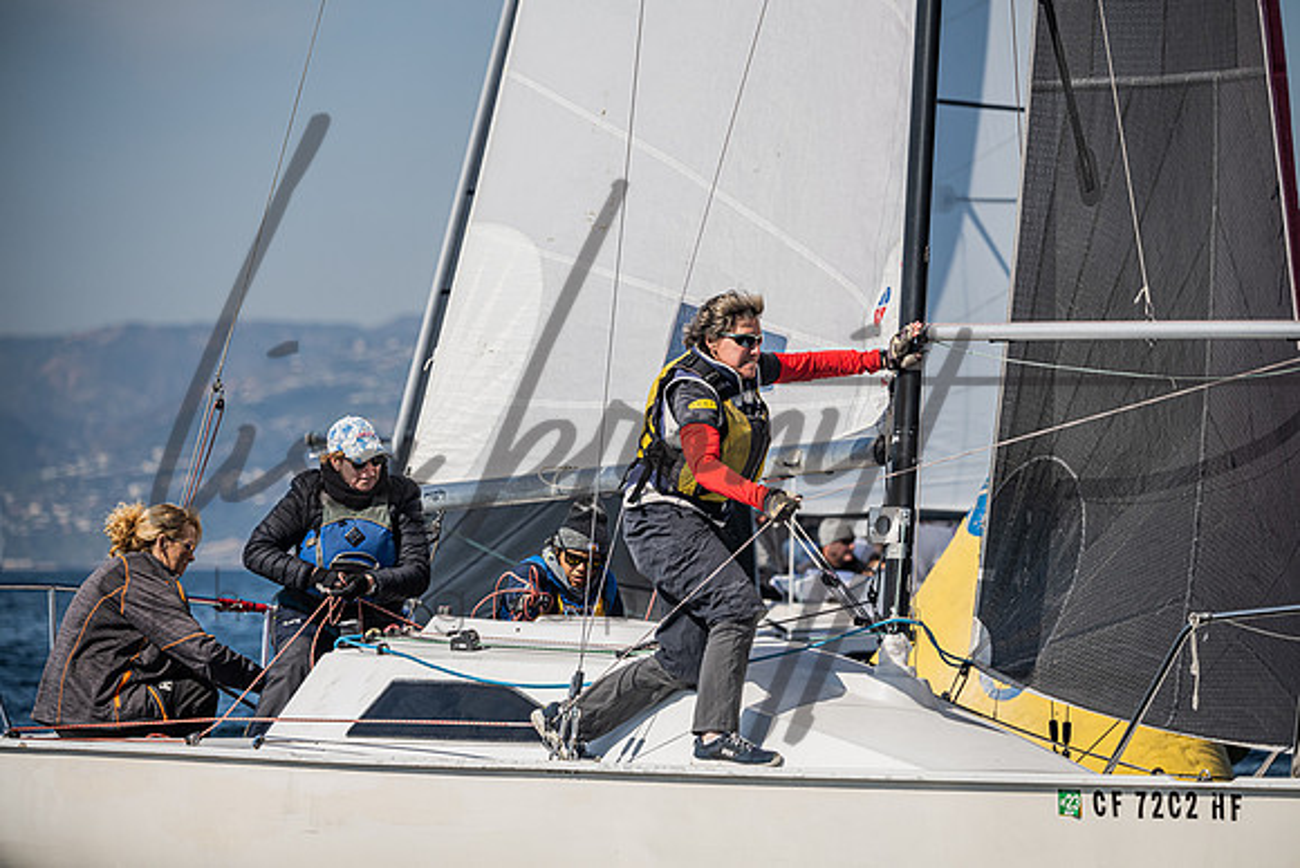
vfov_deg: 6.5
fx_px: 7672
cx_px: 650
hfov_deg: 9.7
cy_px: 434
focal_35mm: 212
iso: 400
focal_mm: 210
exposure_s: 1/4000
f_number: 5
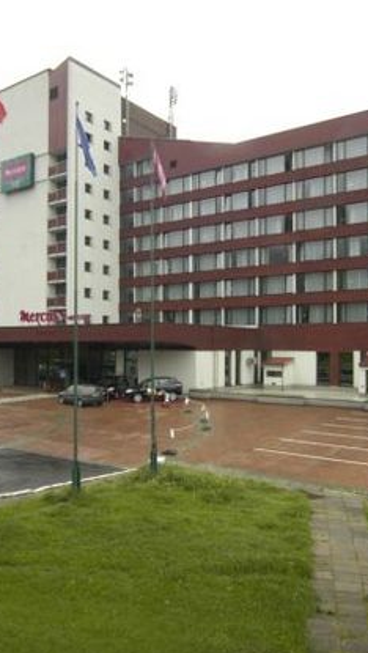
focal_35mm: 29
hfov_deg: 40.2
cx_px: 164
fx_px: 502
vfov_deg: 66.0
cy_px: 330
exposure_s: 1/125
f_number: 5.6
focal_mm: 12
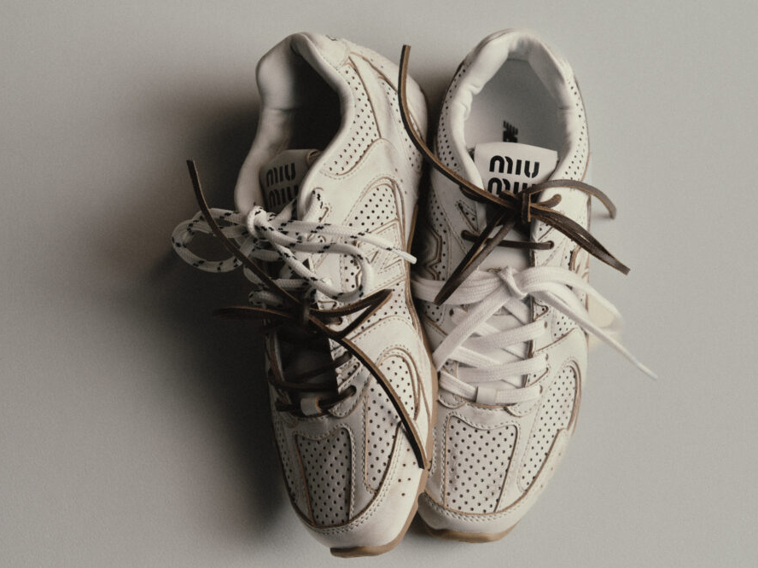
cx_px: 388
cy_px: 299
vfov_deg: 16.6
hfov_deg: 22.0
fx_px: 1949
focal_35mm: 89
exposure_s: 1/250
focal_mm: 100
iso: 1600
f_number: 5.6
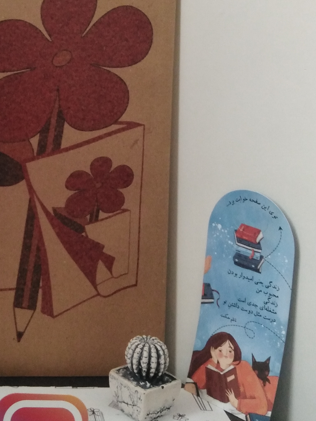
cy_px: 110
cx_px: 19
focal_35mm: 53
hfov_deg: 26.4
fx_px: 645
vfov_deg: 35.4
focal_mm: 3.59
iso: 398
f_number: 1.8
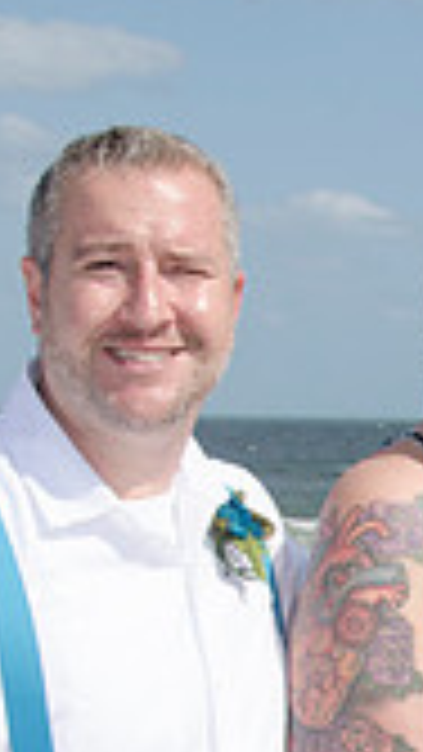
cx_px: 675
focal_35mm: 158
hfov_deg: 7.5
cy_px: 797
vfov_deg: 13.4
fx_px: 3149
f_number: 10
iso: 100
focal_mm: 29
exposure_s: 1/250
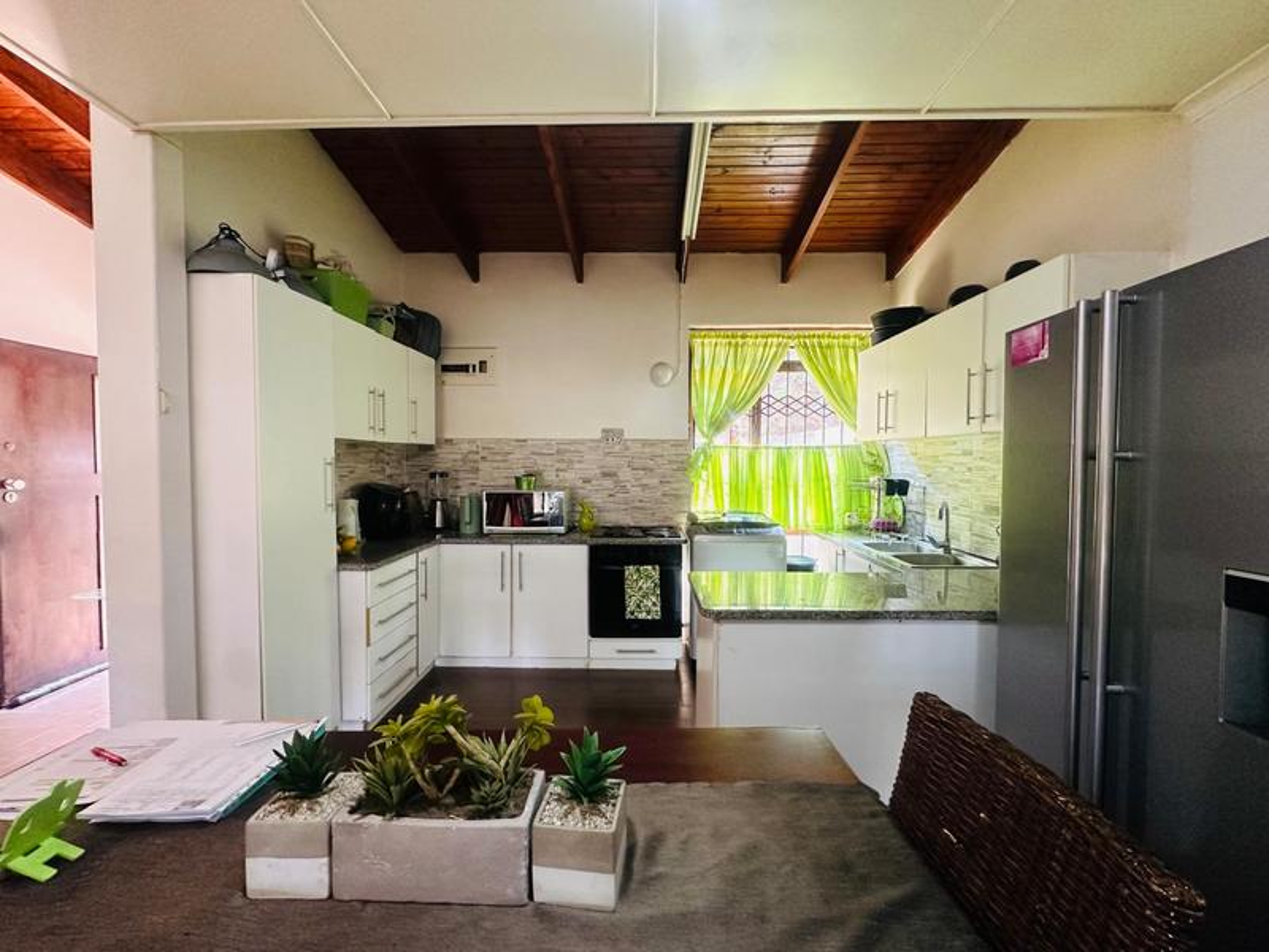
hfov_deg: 102.1
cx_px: 634
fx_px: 513
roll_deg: -0.4
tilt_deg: -2.0
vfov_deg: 85.7
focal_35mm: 14
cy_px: 476
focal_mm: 2.22
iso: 320
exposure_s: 1/83
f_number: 2.2
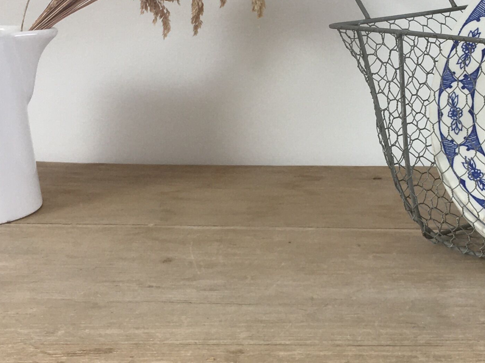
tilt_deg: -11.2
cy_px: 150
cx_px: 350
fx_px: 1177
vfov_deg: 17.6
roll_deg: -0.3
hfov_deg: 23.1
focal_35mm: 84
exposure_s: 1/50
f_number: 2.2
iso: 32
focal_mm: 4.15
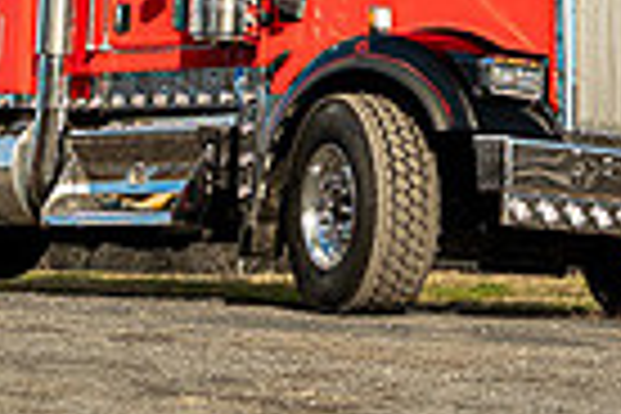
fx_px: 2536
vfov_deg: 9.0
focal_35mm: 147
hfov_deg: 14.0
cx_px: 364
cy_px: -263
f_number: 2.2
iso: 100
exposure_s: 1/1000
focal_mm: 35
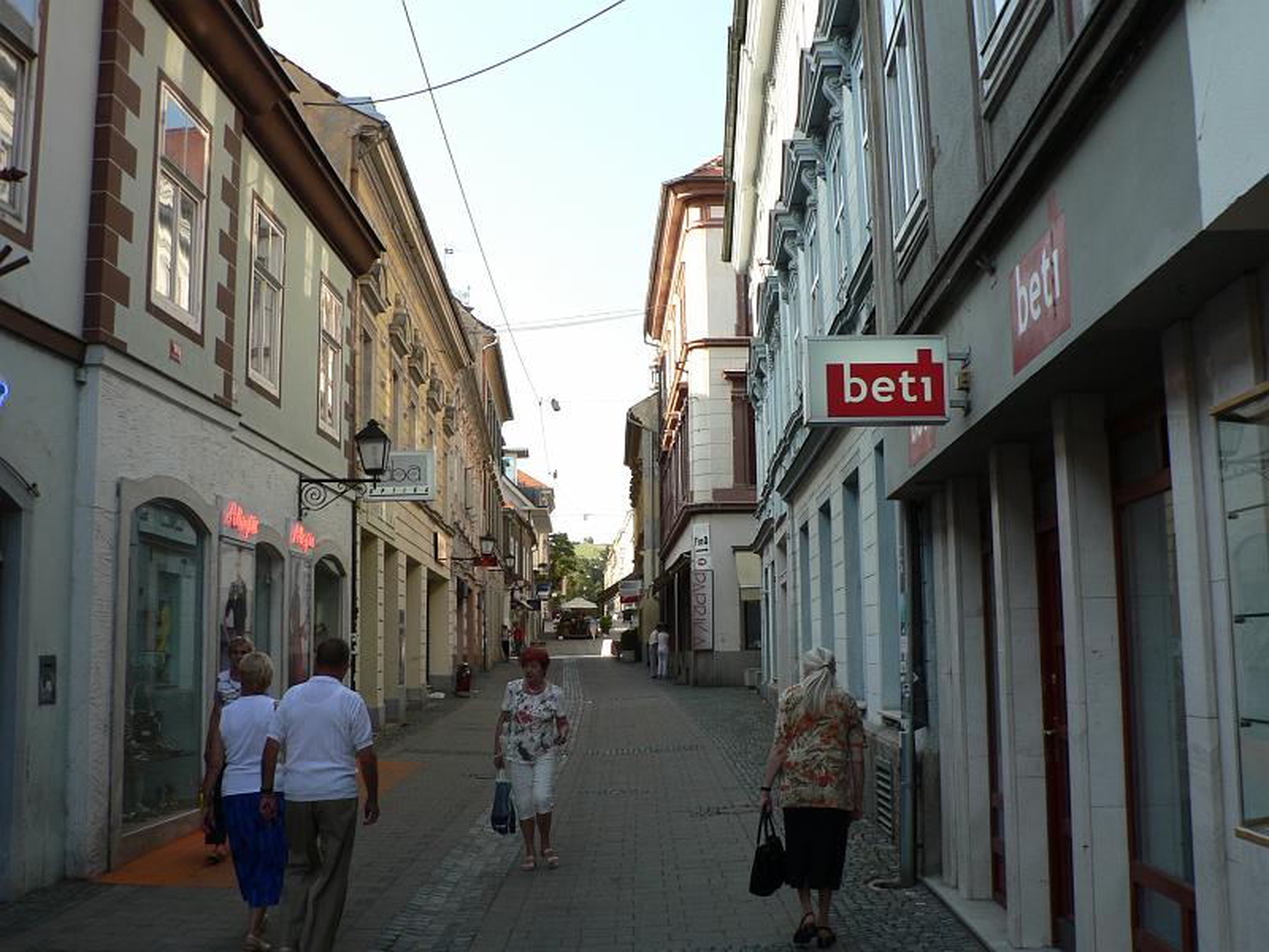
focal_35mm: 36
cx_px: 634
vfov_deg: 39.7
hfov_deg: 51.4
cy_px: 476
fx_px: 1320
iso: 80
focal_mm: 6
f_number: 4
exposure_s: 1/200
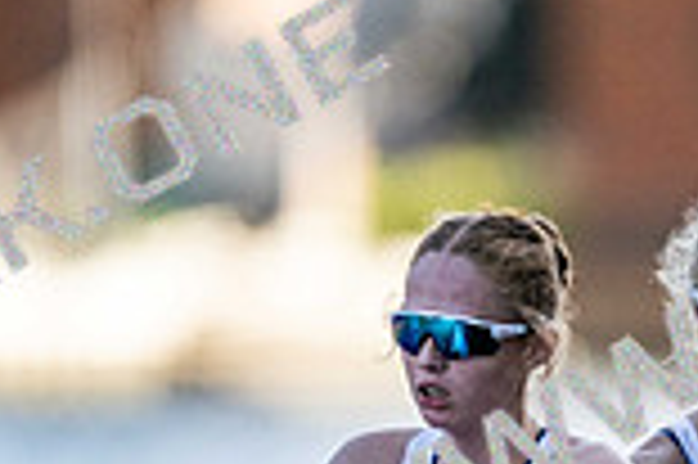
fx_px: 43481
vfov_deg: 0.6
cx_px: 860
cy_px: 592
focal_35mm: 2245
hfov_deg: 0.9
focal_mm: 600
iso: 500
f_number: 4
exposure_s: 1/2500
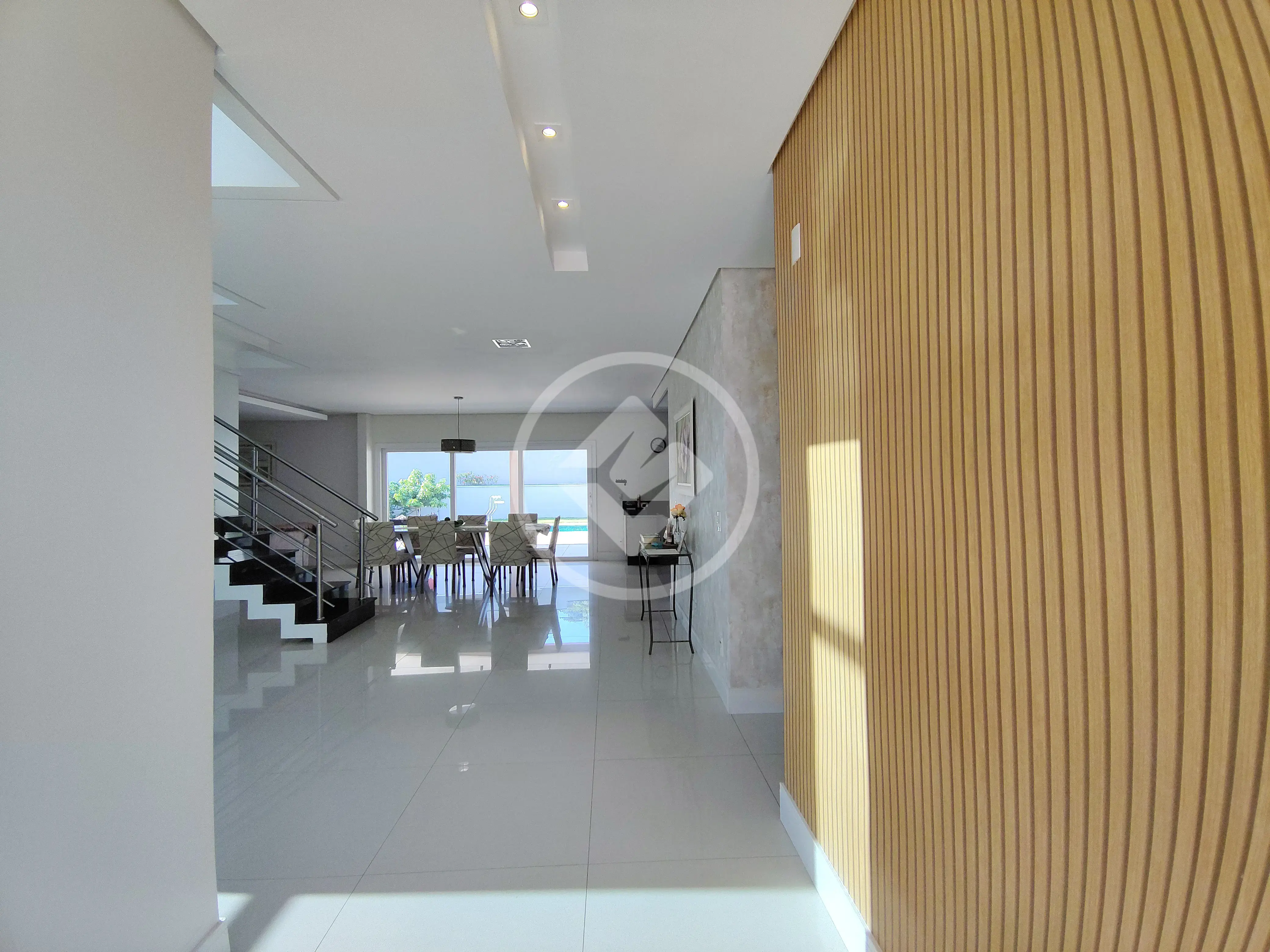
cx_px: 635
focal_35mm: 16
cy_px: 476
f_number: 2.2
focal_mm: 2.13
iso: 100
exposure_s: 1/128
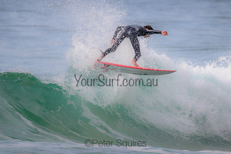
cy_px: 62
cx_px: 124
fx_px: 6119
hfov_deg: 2.2
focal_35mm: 954
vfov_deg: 1.4
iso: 1800
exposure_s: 1/2000
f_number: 11
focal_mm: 800
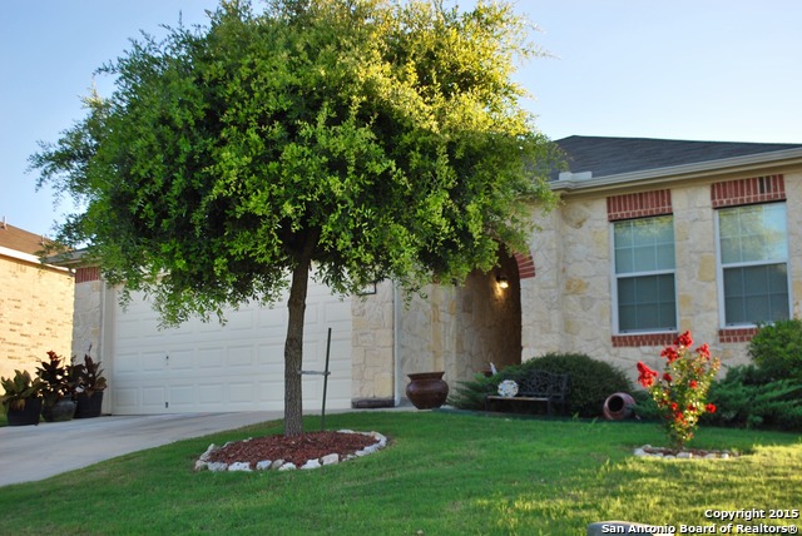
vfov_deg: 28.1
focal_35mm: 48
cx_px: 401
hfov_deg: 41.1
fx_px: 1070
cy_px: 268
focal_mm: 32
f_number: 5.6
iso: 100
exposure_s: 1/125
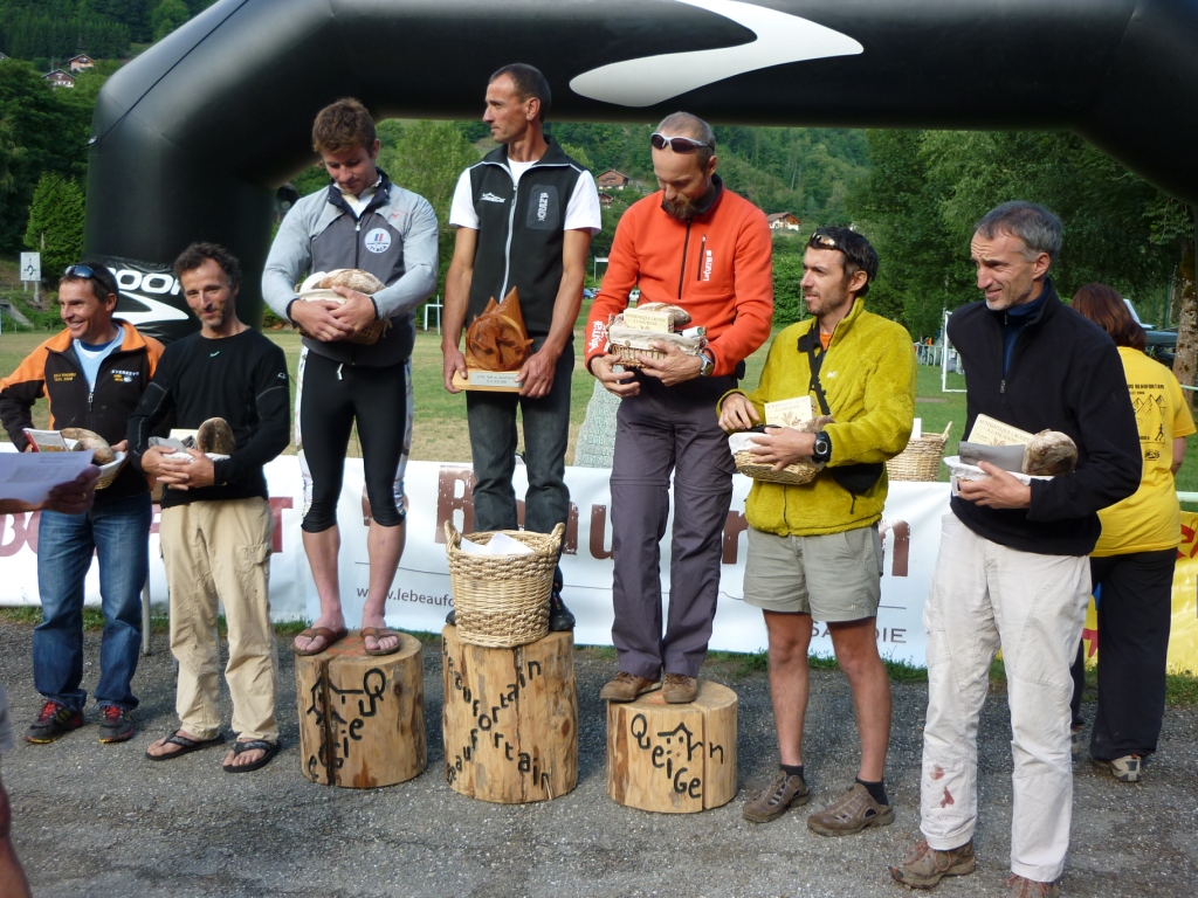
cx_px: 599
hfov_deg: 47.9
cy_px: 449
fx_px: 1350
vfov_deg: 36.8
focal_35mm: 39
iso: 80
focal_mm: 6.4
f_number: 3
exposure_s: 1/160
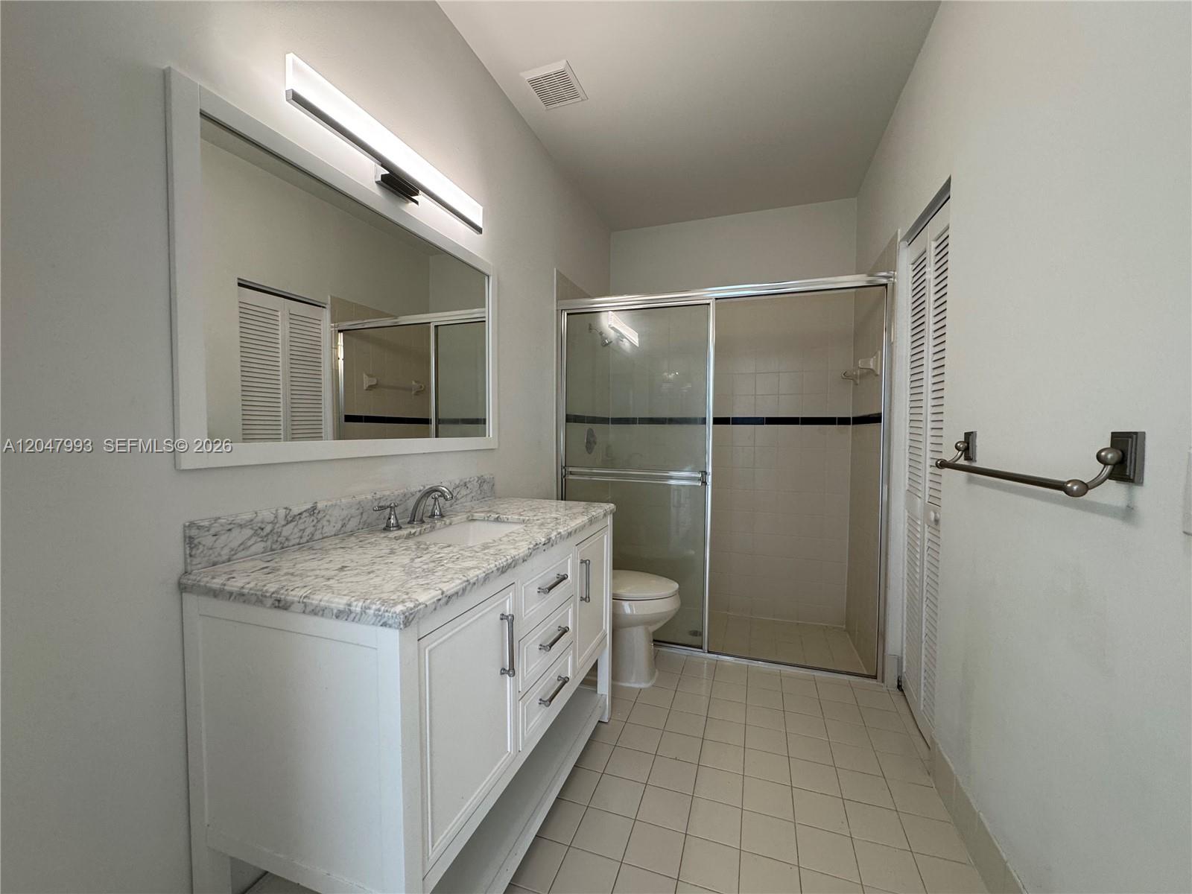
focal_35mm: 14
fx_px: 482
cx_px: 596
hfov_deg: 102.1
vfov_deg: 85.7
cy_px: 447
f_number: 2.2
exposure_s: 1/120
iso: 160
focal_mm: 2.22
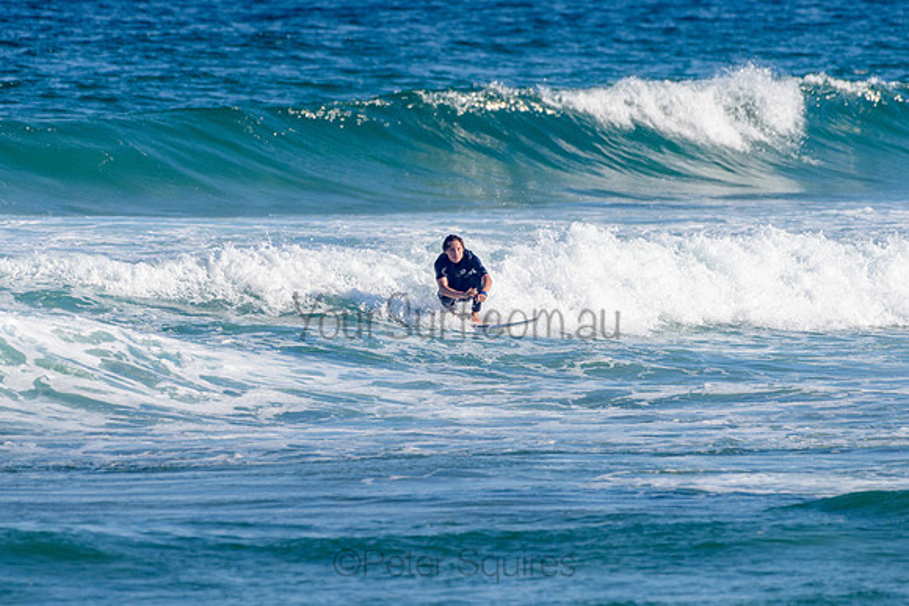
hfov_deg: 3.4
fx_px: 15487
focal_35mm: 613
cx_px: 429
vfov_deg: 2.2
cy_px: 275
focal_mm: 500
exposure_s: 1/2000
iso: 140
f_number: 5.6
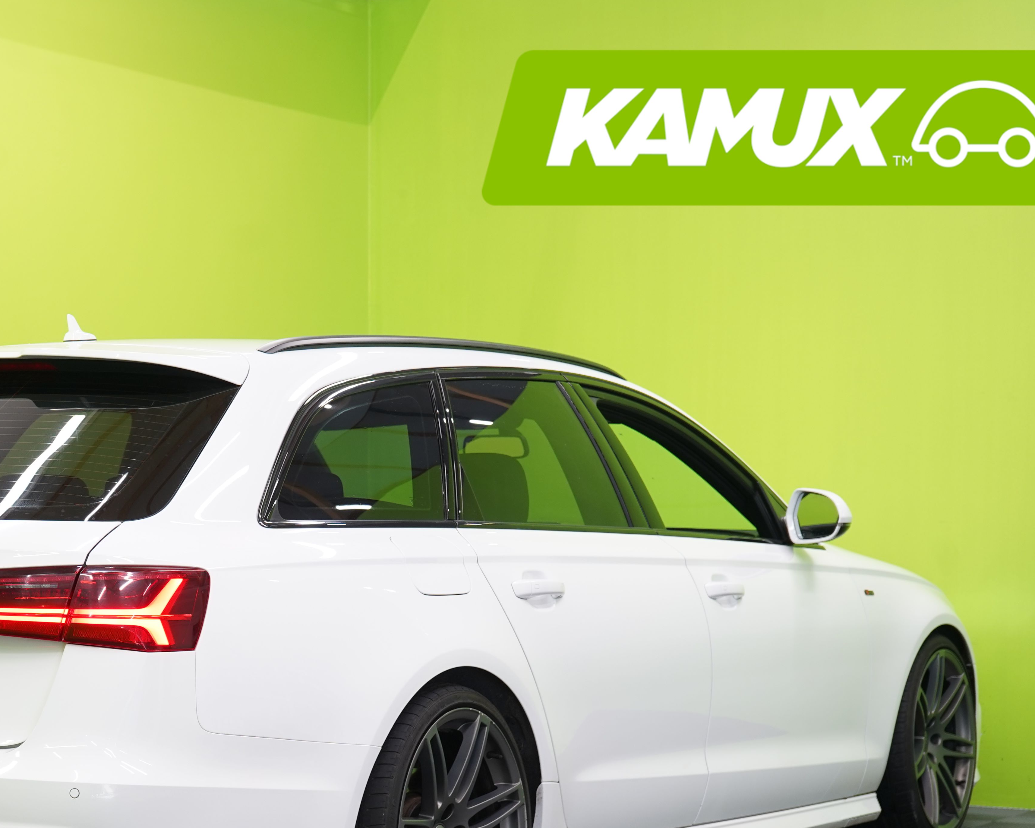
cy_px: 595
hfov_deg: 23.0
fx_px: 2512
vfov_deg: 18.6
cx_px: 257
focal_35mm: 82
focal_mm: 50
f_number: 5.6
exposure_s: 1/30
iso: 400
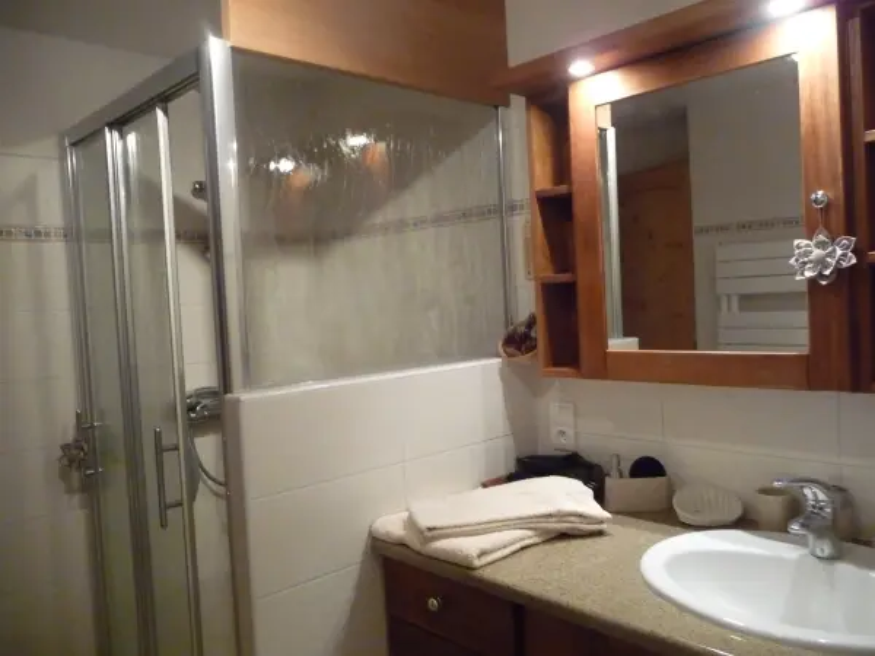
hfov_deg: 63.4
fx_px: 708
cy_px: 328
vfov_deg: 49.7
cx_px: 438
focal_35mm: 28
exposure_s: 1/50
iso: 800
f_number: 3.3
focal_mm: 4.7
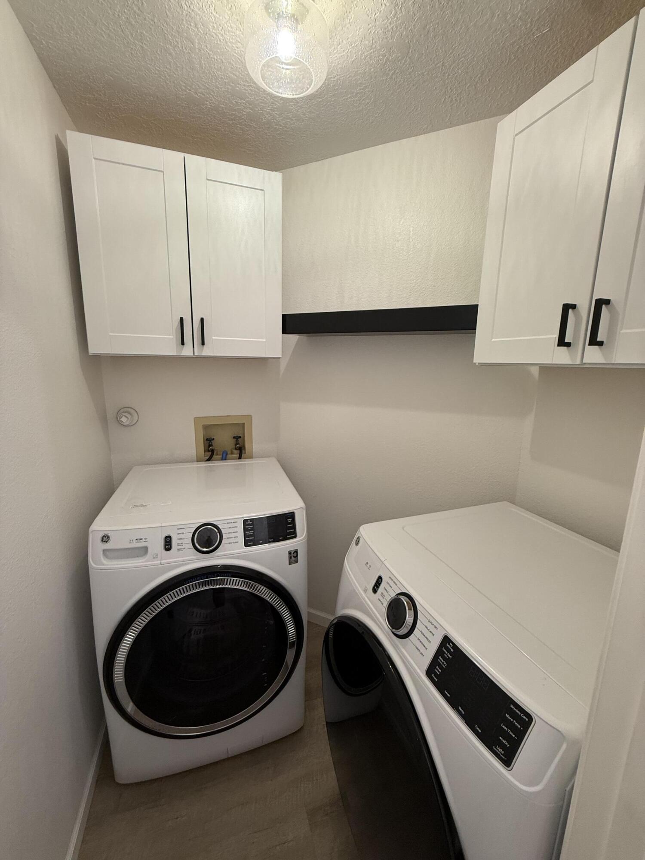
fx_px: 348
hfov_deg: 85.7
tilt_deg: -10.6
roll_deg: -1.5
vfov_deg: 102.1
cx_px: 322
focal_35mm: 14
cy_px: 430
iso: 200
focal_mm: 2.22
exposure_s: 1/60
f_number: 2.2
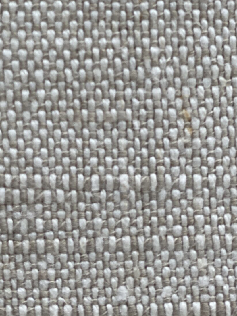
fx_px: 1105
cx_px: 28
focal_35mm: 121
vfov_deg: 16.1
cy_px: 53
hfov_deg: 12.2
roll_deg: +0.6
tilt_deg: -23.0
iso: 20
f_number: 2
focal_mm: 6
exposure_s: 1/231
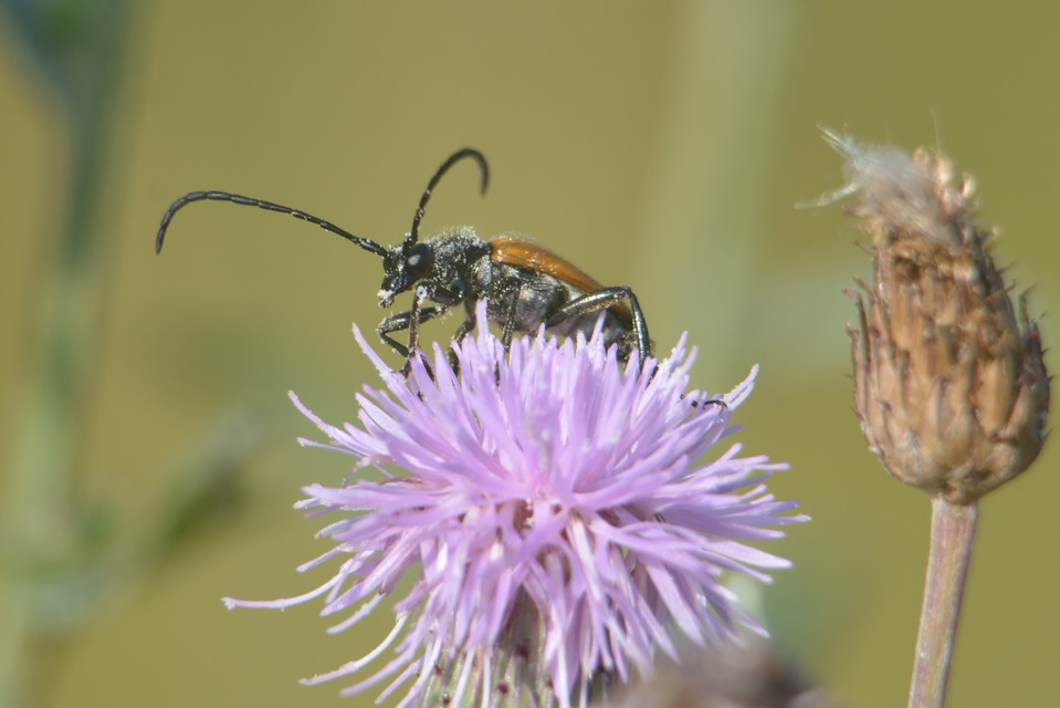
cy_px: 354
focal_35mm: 278
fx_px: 8173
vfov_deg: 5.0
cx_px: 530
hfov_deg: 7.4
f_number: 8
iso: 125
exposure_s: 1/125
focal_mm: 185
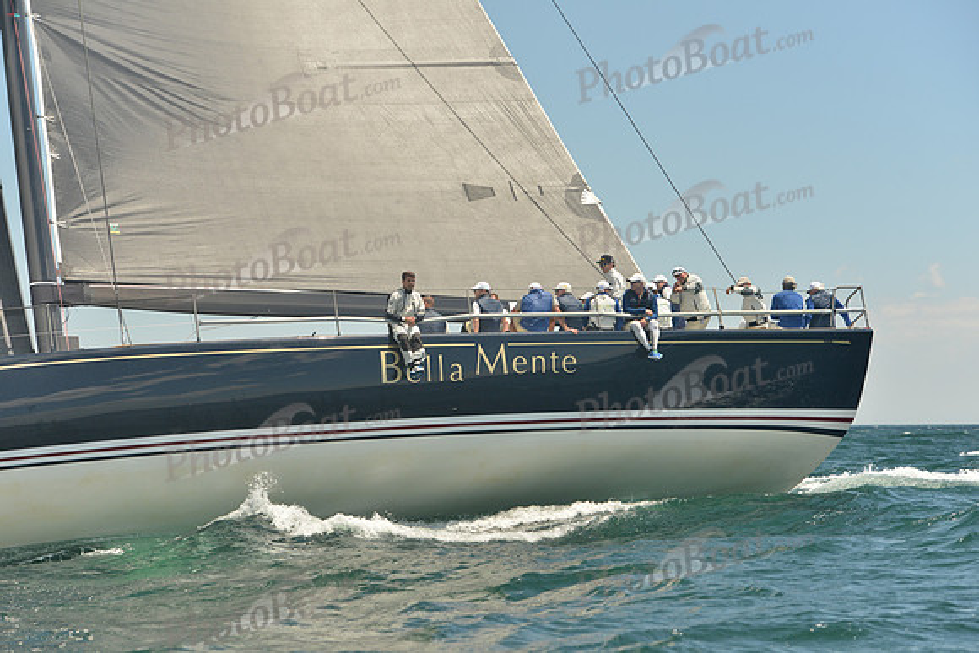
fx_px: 2720
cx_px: 490
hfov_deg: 20.4
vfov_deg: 13.7
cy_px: 326
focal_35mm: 100
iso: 400
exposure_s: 1/800
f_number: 5
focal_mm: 100
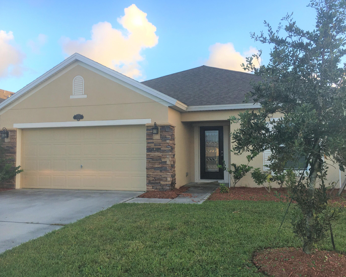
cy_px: 141
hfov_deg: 57.2
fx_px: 317
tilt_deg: +2.6
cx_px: 172
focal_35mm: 31
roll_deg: +0.5
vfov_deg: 47.1
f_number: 2.2
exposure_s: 1/291
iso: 25
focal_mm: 4.15
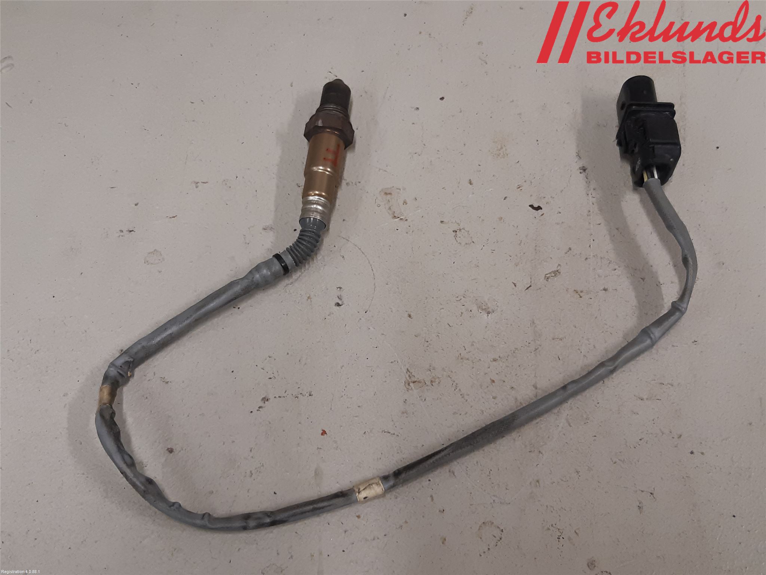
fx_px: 575
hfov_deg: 67.3
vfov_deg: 53.1
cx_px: 383
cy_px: 288
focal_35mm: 26
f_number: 1.7
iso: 100
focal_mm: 3.93
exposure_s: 1/50
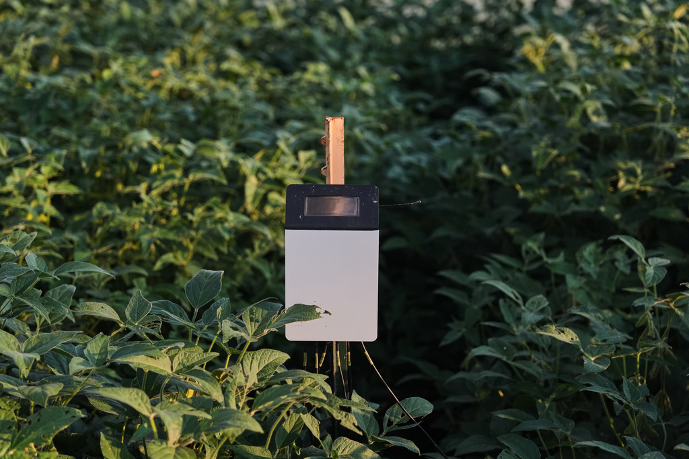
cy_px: 230
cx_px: 344
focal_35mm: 70
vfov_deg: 19.4
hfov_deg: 28.9
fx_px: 1339
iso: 1600
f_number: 2.8
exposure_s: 1/125
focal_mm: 70
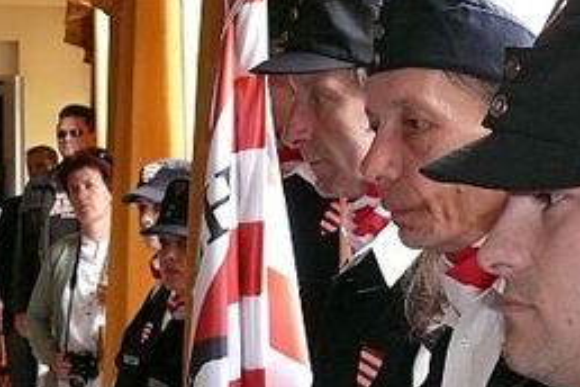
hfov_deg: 16.8
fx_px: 1949
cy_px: 207
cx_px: 425
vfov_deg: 11.3
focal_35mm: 121
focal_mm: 11.3
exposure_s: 1/30
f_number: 3.2
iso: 400
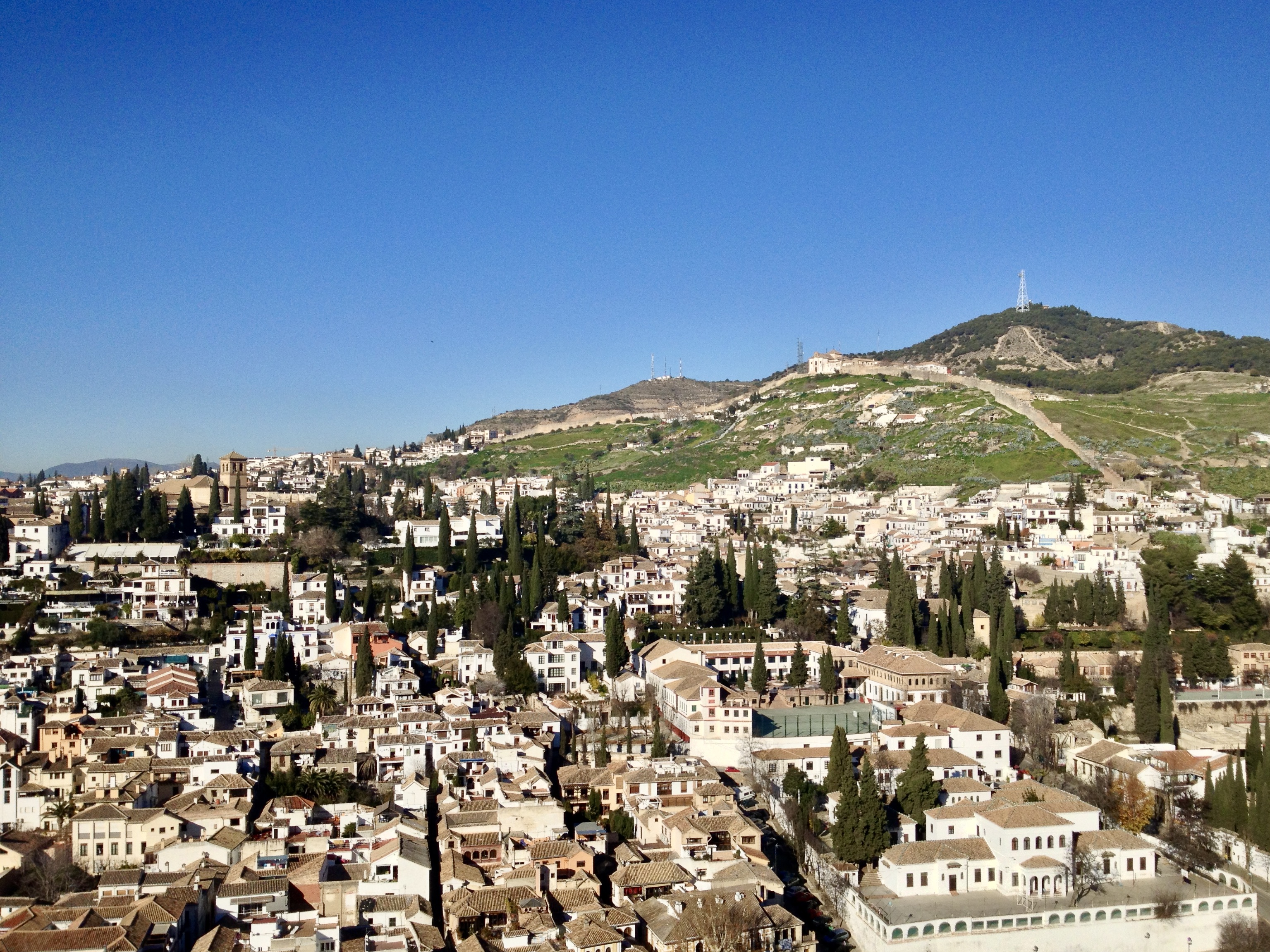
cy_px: 476
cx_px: 635
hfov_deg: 52.6
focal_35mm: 35
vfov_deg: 40.7
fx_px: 1284
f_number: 2.4
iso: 50
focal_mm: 4.28
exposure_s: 1/3247
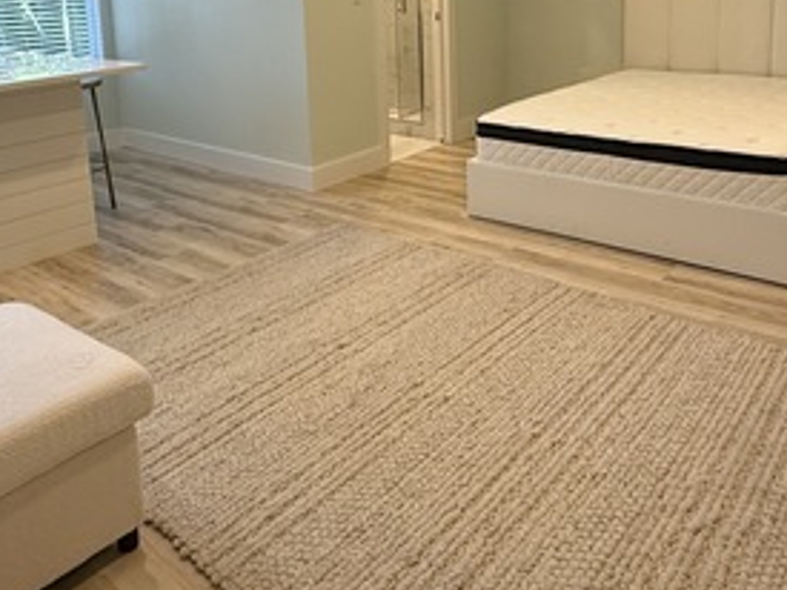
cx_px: 373
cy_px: 80
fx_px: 773
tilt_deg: -8.2
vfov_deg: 39.3
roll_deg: +1.4
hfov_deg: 54.0
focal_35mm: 34
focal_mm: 2.22
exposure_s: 1/120
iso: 250
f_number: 2.2
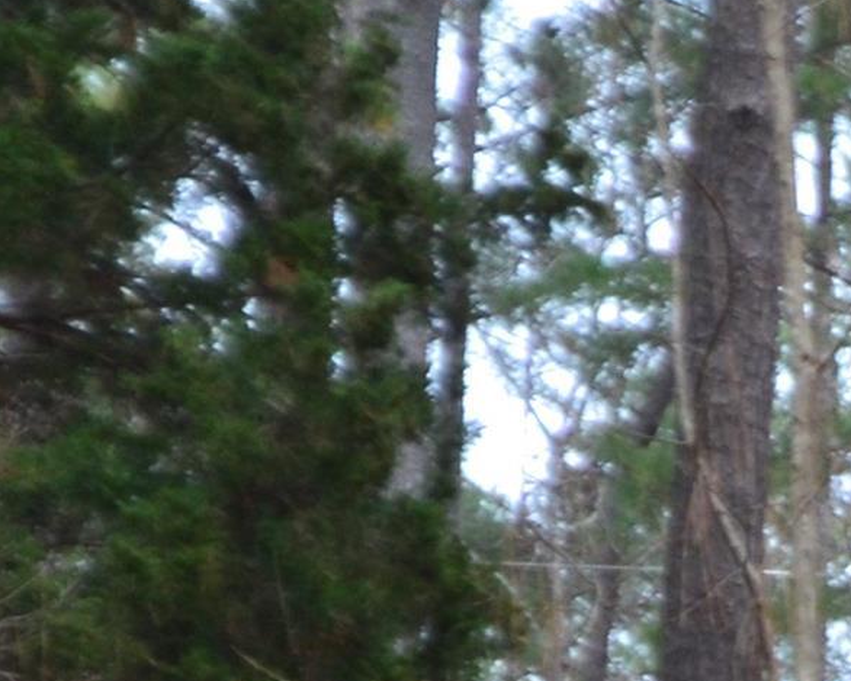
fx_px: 8917
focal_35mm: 354
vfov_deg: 4.3
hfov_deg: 5.4
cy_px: 1330
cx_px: 1345
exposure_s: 1/50
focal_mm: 48
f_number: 8
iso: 400
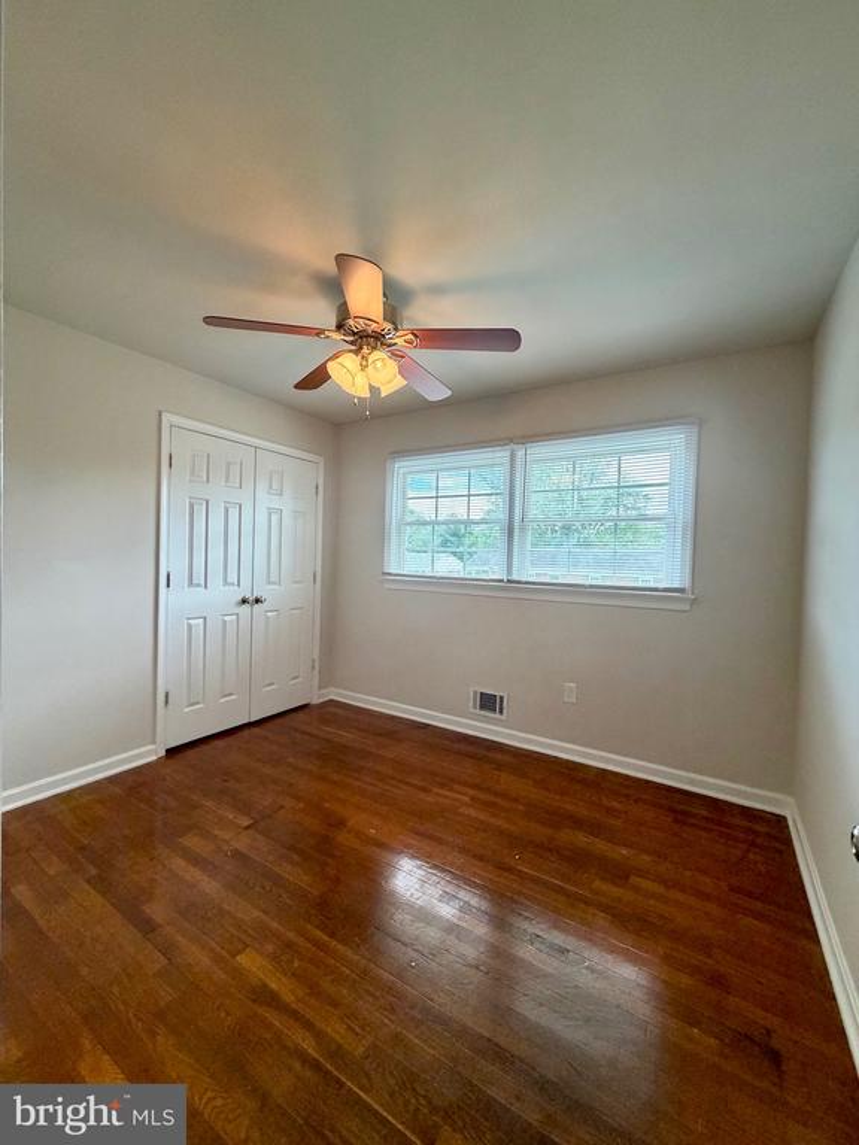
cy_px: 572
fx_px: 463
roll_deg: -1.9
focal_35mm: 14
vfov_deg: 102.1
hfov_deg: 85.7
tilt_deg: -2.1
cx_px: 430
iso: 320
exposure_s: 1/120
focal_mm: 2.22
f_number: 2.2
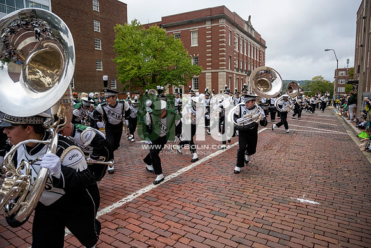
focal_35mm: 24
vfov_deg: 53.2
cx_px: 186
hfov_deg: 73.7
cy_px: 124
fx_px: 247
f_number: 4
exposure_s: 1/1600
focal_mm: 24
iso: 500
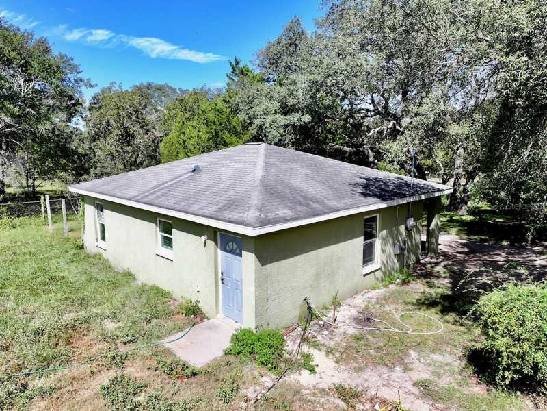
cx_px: 274
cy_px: 206
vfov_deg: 56.8
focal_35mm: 24
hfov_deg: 71.6
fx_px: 379
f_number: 2.8
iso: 100
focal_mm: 12.29
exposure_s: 1/1250
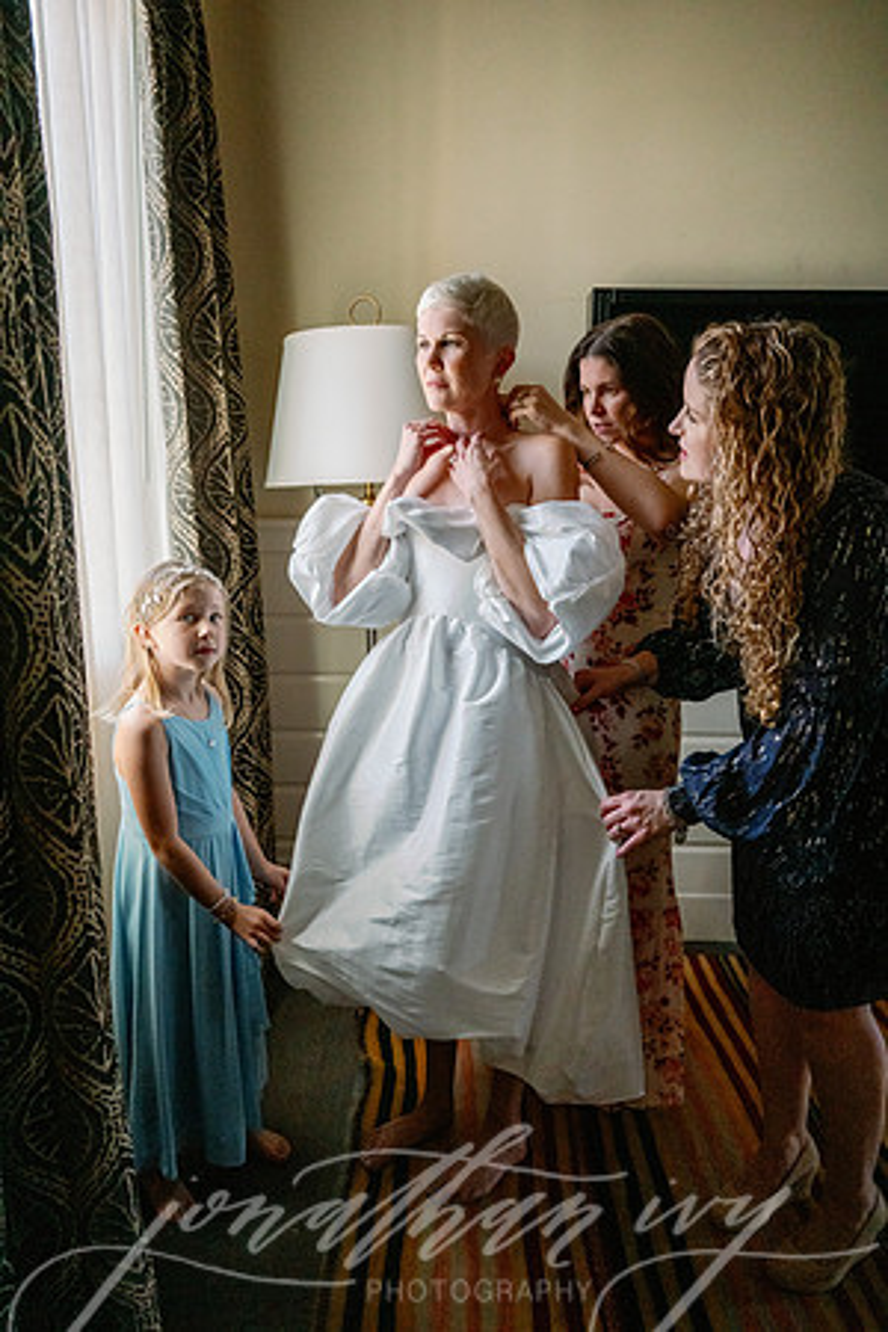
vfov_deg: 73.7
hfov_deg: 53.1
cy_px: 666
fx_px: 888
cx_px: 444
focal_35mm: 24
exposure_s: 1/1600
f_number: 2.8
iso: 3200
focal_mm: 24
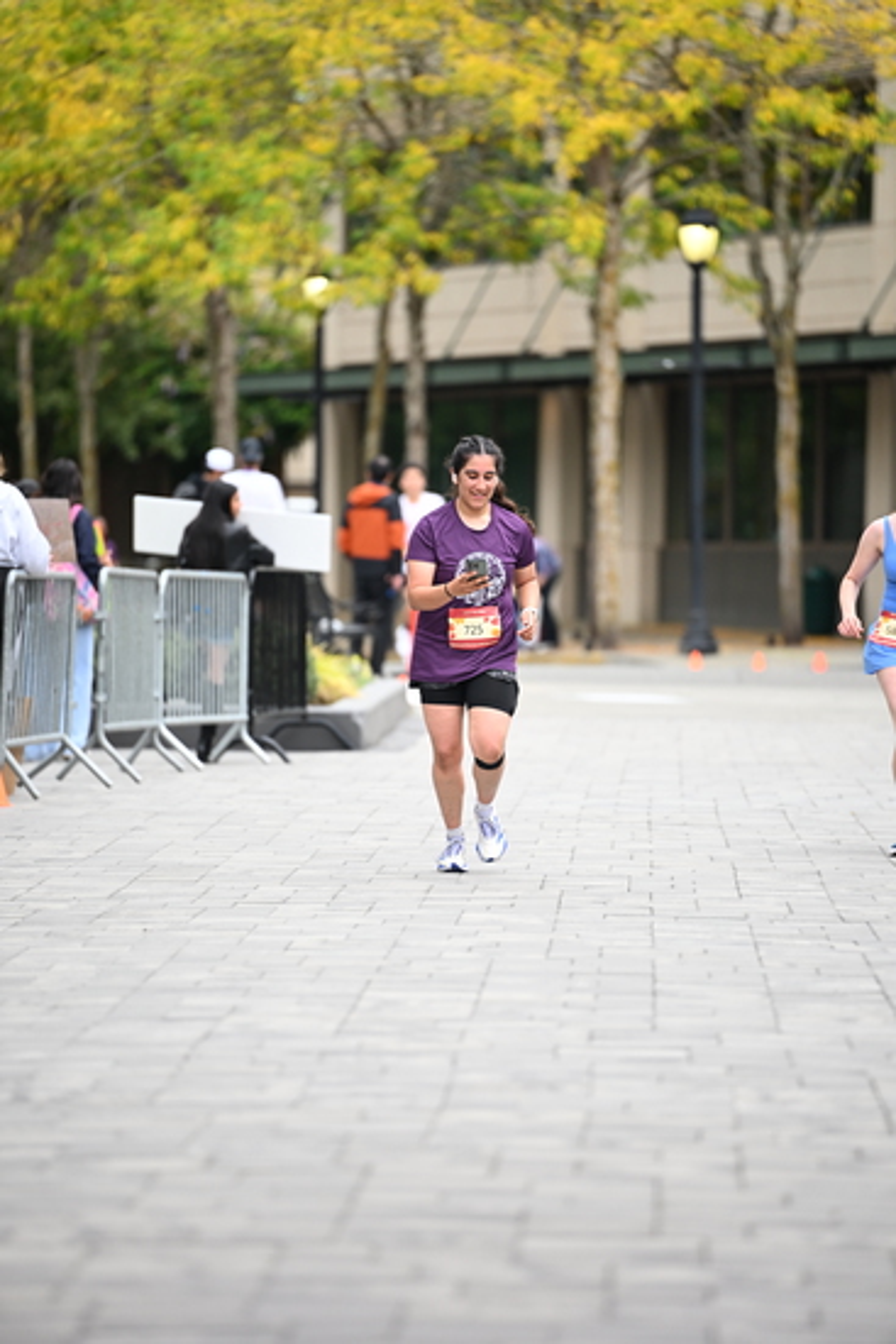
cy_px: 672
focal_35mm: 200
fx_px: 7461
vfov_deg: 10.3
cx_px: 448
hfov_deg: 6.9
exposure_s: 1/1600
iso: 640
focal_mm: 200
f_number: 2.8
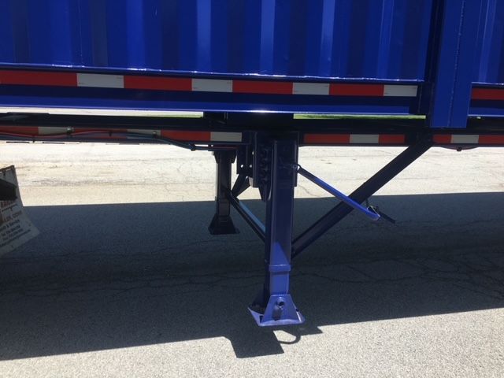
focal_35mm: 29
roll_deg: -0.4
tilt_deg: -11.6
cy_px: 189
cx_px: 252
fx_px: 422
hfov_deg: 61.7
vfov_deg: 48.2
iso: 25
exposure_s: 1/1374
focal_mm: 4.15
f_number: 2.2
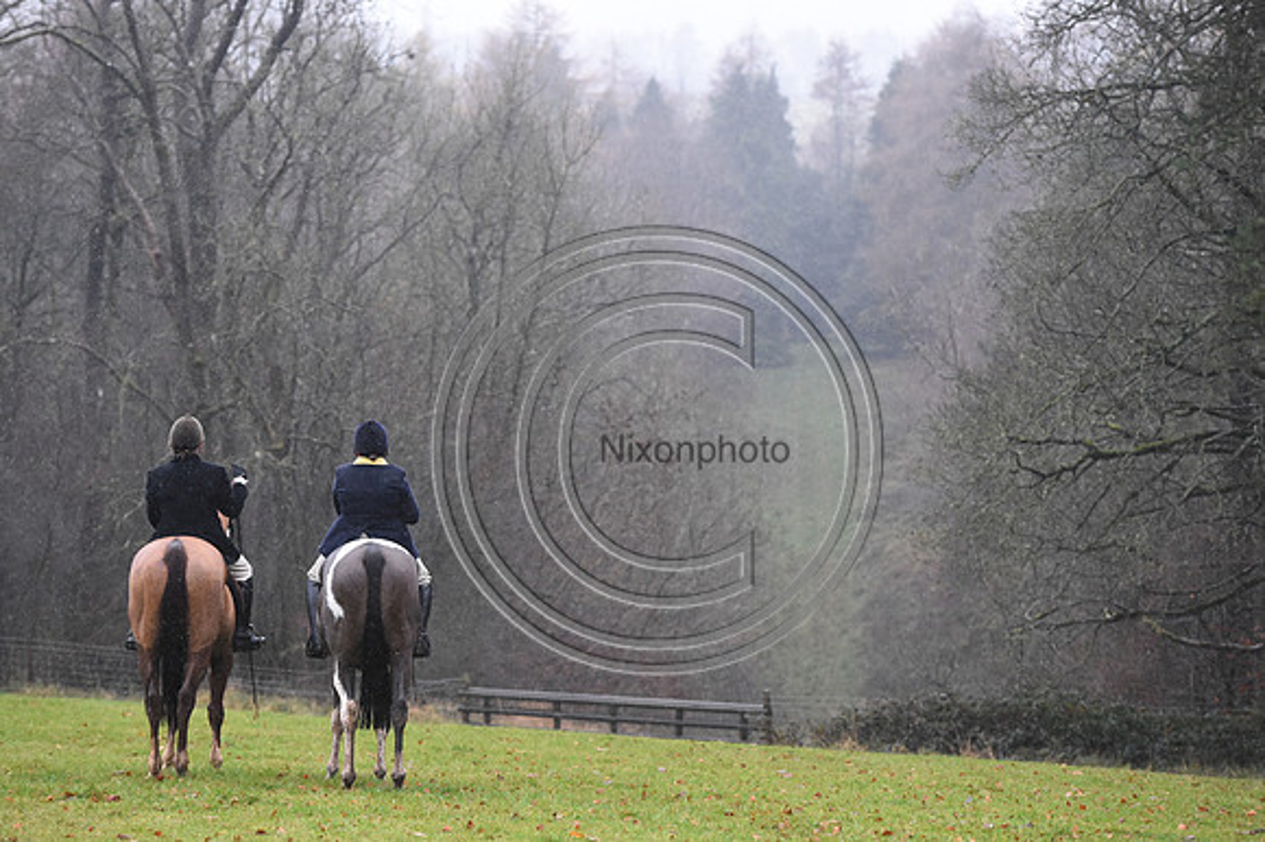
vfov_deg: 11.4
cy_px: 421
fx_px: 4214
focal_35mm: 120
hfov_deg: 17.1
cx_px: 632
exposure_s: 1/1000
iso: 3200
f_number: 3.5
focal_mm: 120
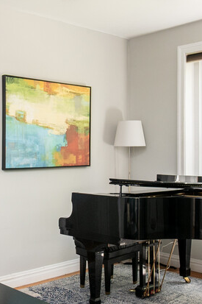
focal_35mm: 47
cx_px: 65
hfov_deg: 28.4
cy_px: 149
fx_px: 396
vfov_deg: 41.9
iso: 100
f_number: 4
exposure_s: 1/400
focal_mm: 7
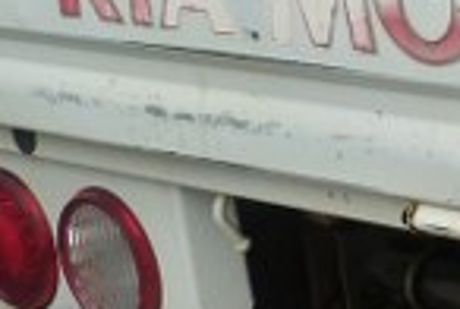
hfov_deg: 12.0
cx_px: 1052
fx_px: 1818
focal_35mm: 142
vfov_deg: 9.7
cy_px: 76
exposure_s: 1/250
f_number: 4
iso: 125
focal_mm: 4.5
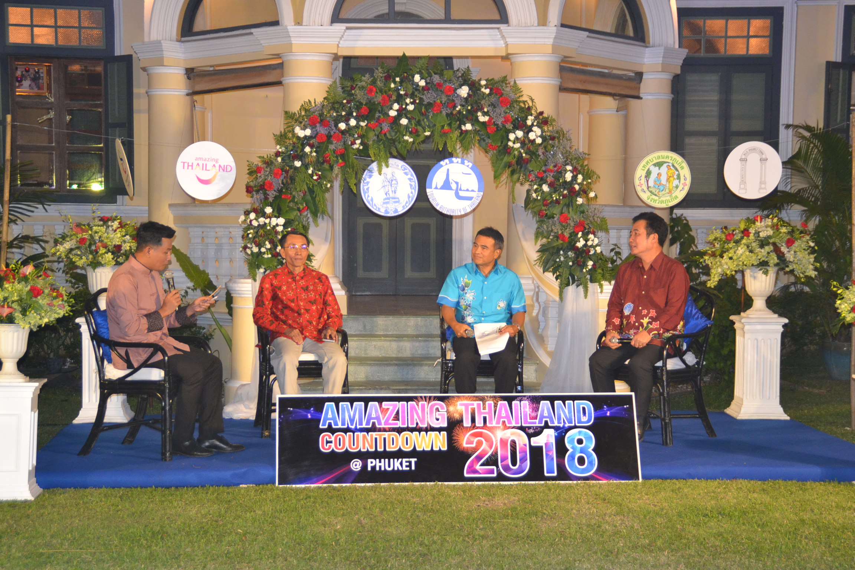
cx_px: 428
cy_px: 285
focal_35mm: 63
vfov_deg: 21.6
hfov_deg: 31.9
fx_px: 1496
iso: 1100
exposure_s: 1/60
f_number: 4.5
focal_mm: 42
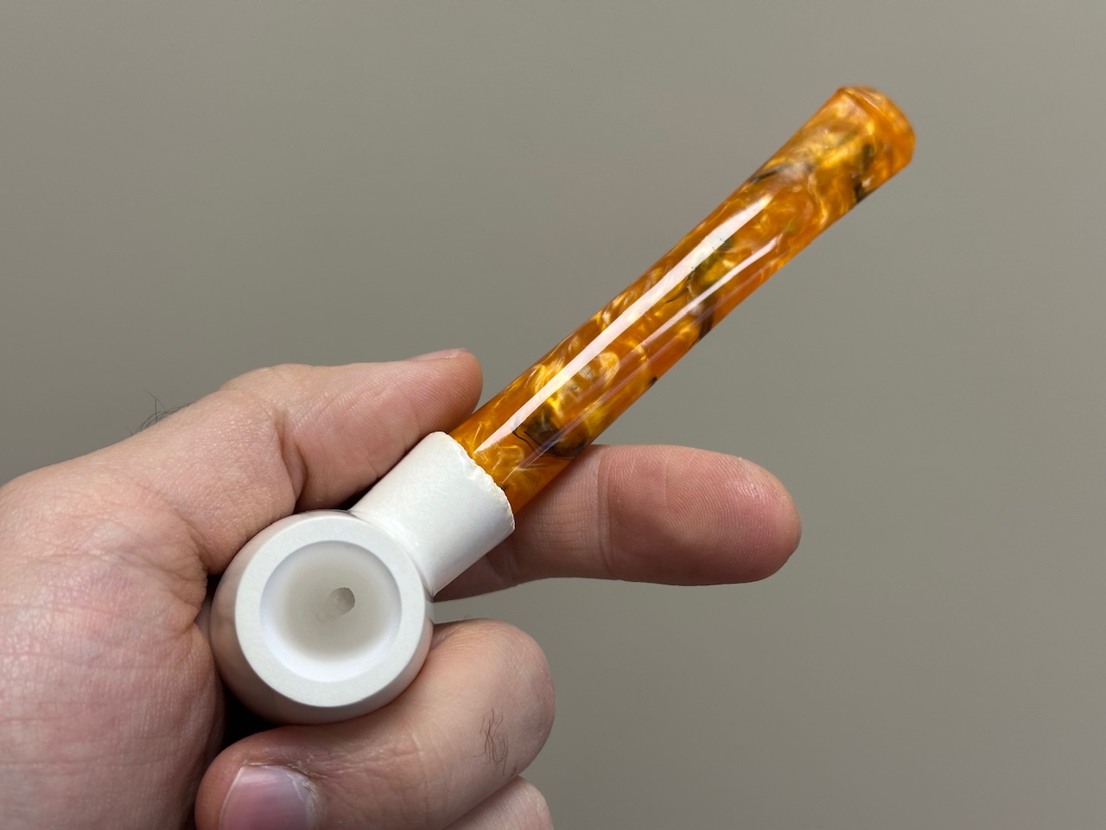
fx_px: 1534
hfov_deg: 39.7
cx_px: 553
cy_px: 415
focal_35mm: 48
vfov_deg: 30.3
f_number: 1.78
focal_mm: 6.86
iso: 64
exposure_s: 1/121
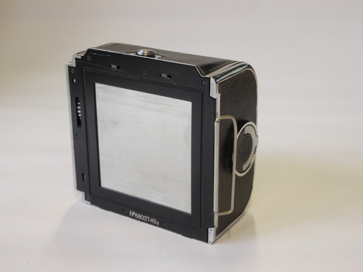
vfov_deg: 24.0
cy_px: 137
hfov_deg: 31.7
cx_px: 182
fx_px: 640
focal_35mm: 61
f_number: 11
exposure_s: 1/15
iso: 400
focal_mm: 30
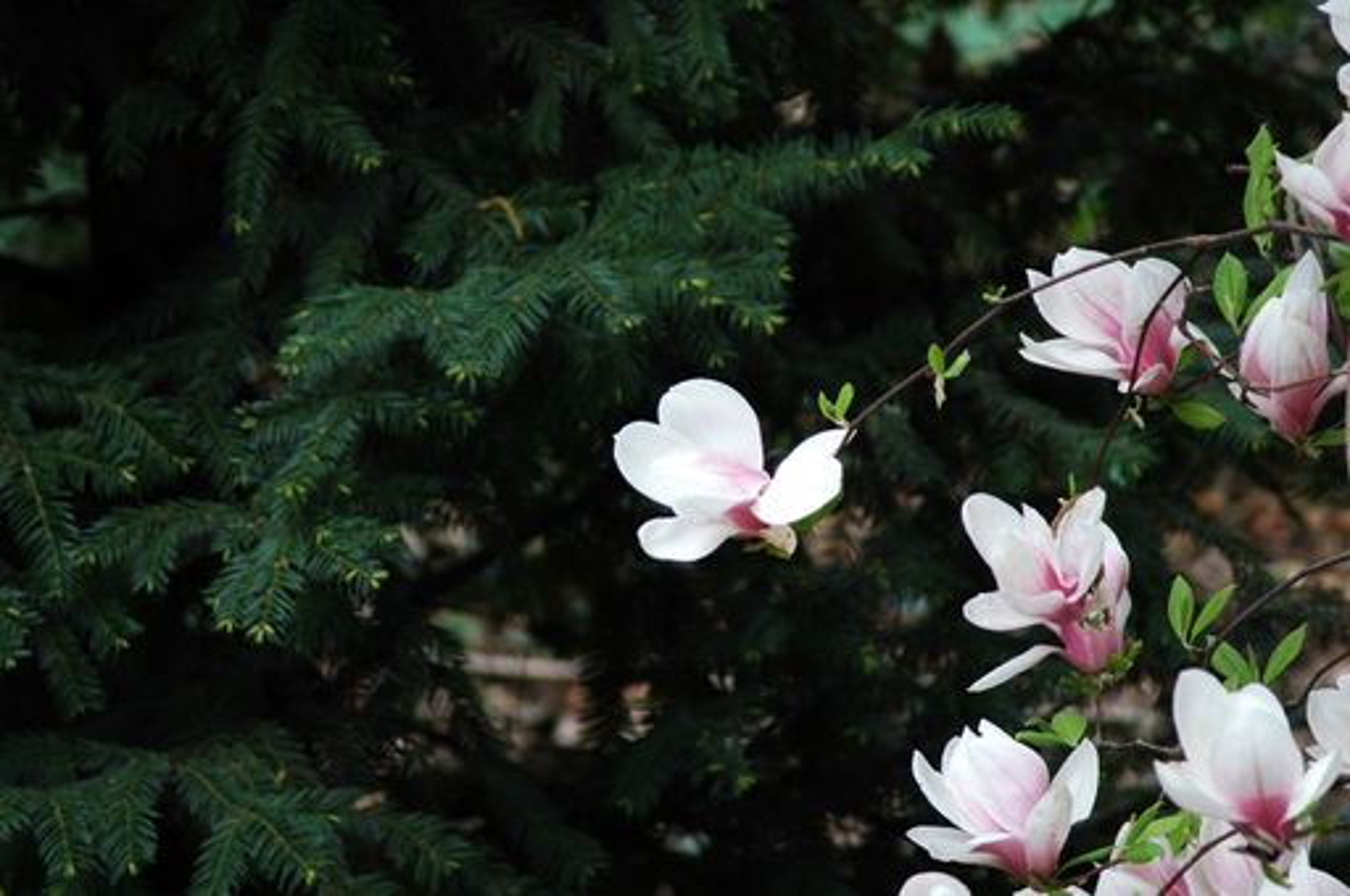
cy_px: 448
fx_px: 11236
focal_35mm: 300
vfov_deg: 4.6
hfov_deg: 6.9
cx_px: 675
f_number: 5.6
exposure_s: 1/125
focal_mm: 200
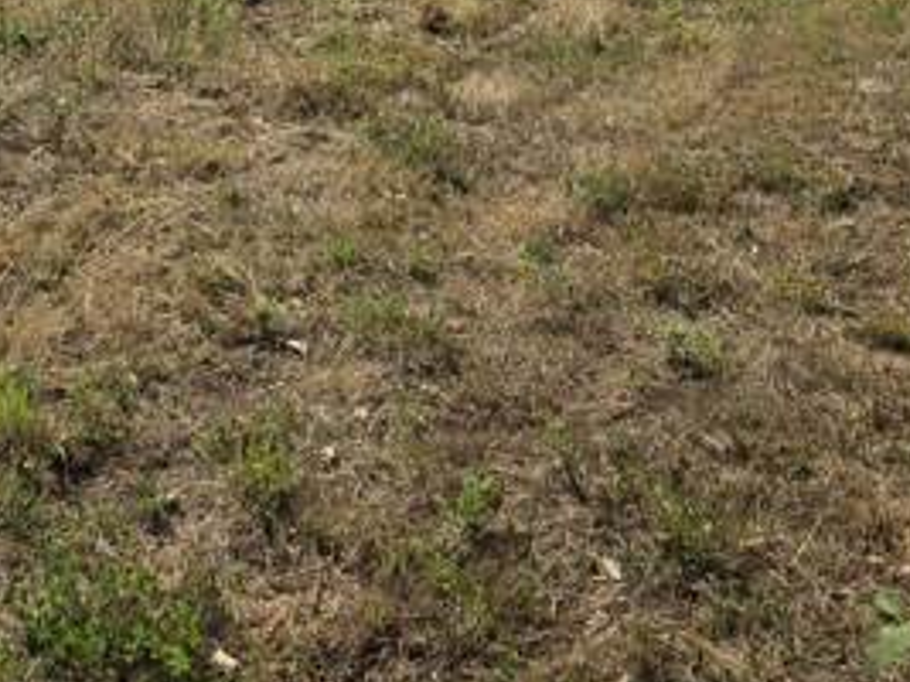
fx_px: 1813
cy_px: -225
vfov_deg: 19.5
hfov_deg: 27.8
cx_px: 245
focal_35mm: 69
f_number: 1.7
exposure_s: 1/7626
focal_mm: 6.3
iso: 80
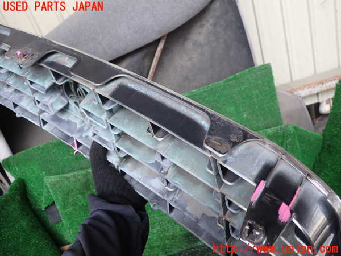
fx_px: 296
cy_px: 128
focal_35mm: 30
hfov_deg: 60.0
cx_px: 170
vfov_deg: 46.8
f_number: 2.3
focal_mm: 5.4
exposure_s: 1/60
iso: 100
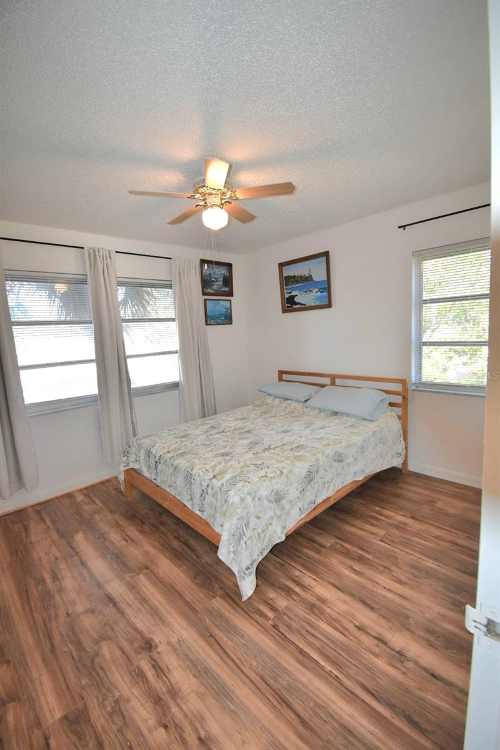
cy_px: 375
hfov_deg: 77.3
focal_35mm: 15
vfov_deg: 100.4
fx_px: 312
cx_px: 250
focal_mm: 10
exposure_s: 1/100
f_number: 5.6
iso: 800
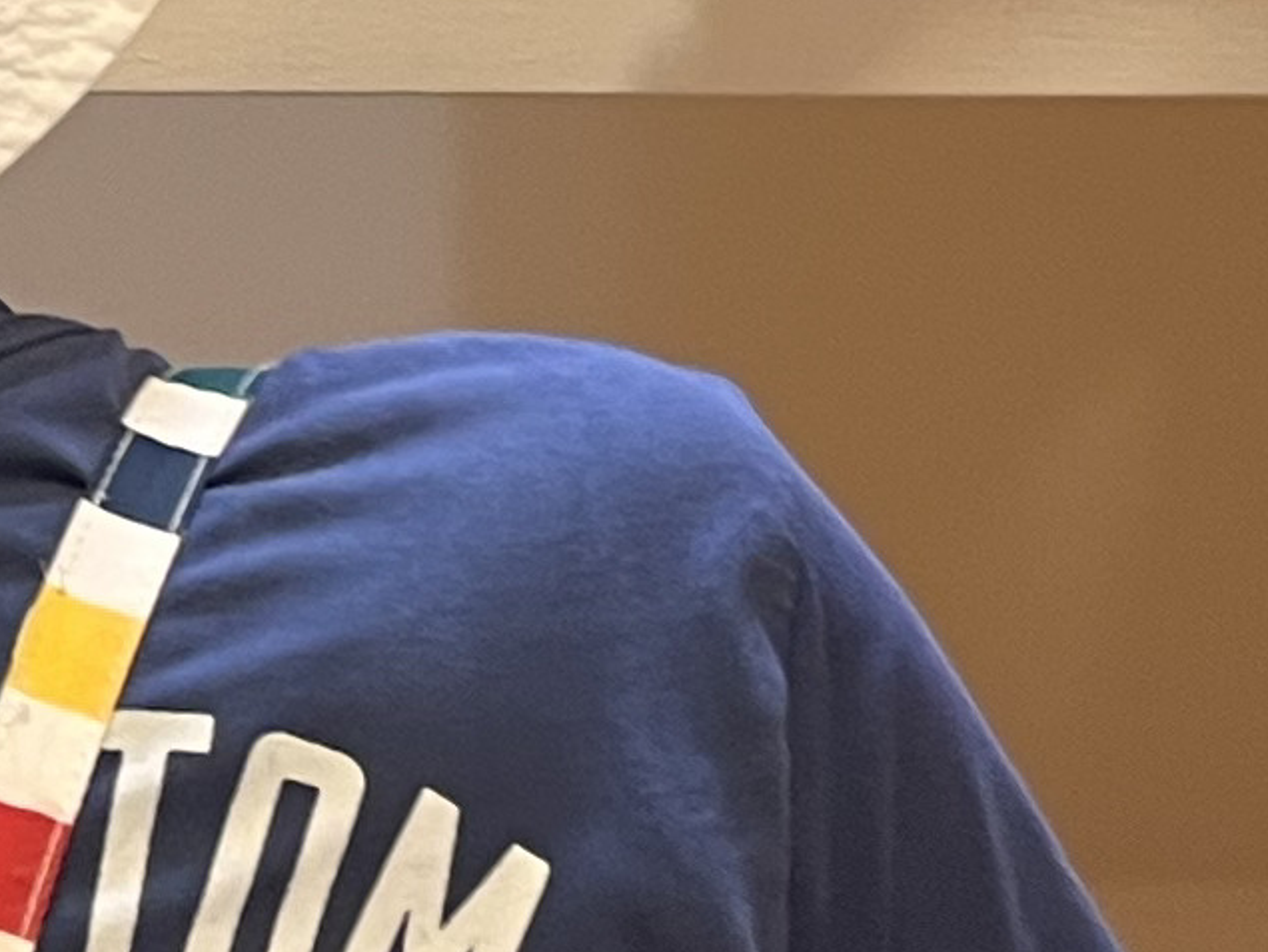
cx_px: 120
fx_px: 6047
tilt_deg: -9.0
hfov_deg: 11.9
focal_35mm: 165
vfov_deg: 8.3
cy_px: -1339
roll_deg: -0.5
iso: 80
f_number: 1.6
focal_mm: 5.1
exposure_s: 1/50
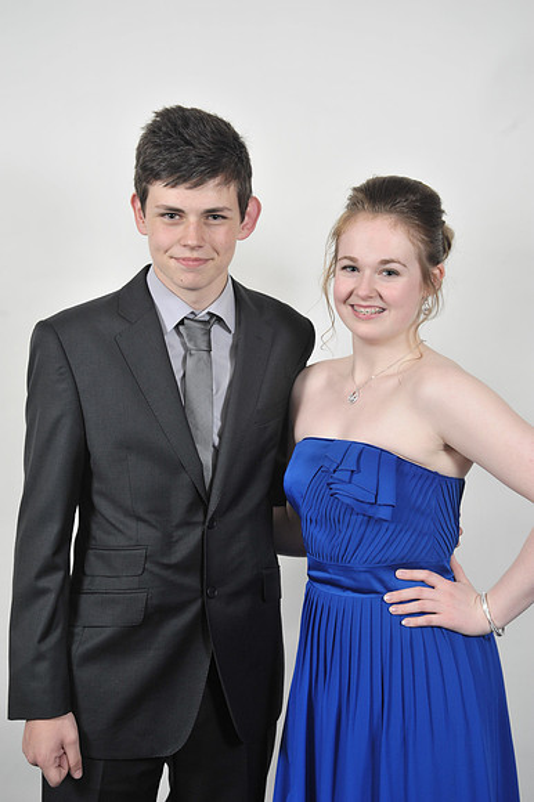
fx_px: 1448
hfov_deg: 20.9
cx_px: 267
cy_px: 401
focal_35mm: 65
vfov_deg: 31.0
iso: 1000
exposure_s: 1/160
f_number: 7.1
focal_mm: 65
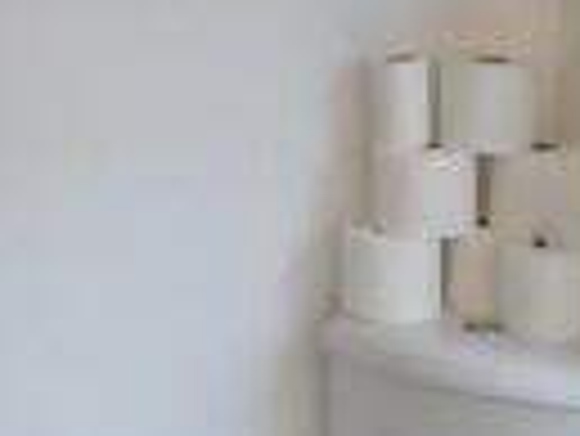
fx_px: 1895
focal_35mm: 113
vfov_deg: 13.1
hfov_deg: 16.0
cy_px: 115
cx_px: -281
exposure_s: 1/60
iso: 320
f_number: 3.3
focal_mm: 4.3
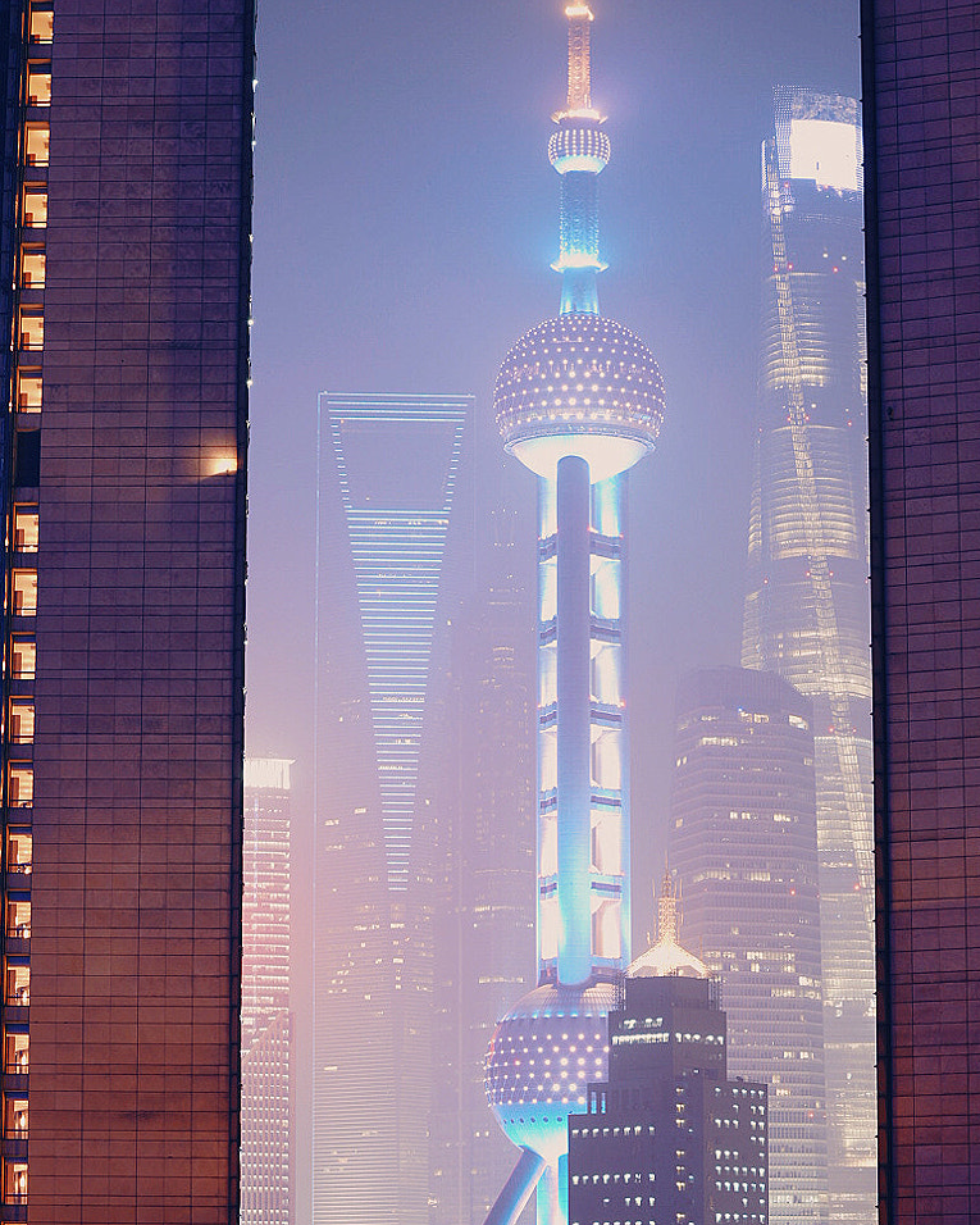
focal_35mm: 110
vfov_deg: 17.5
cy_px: 582
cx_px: 563
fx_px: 3987
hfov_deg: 14.0
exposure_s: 15
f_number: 8
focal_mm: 70
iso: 100
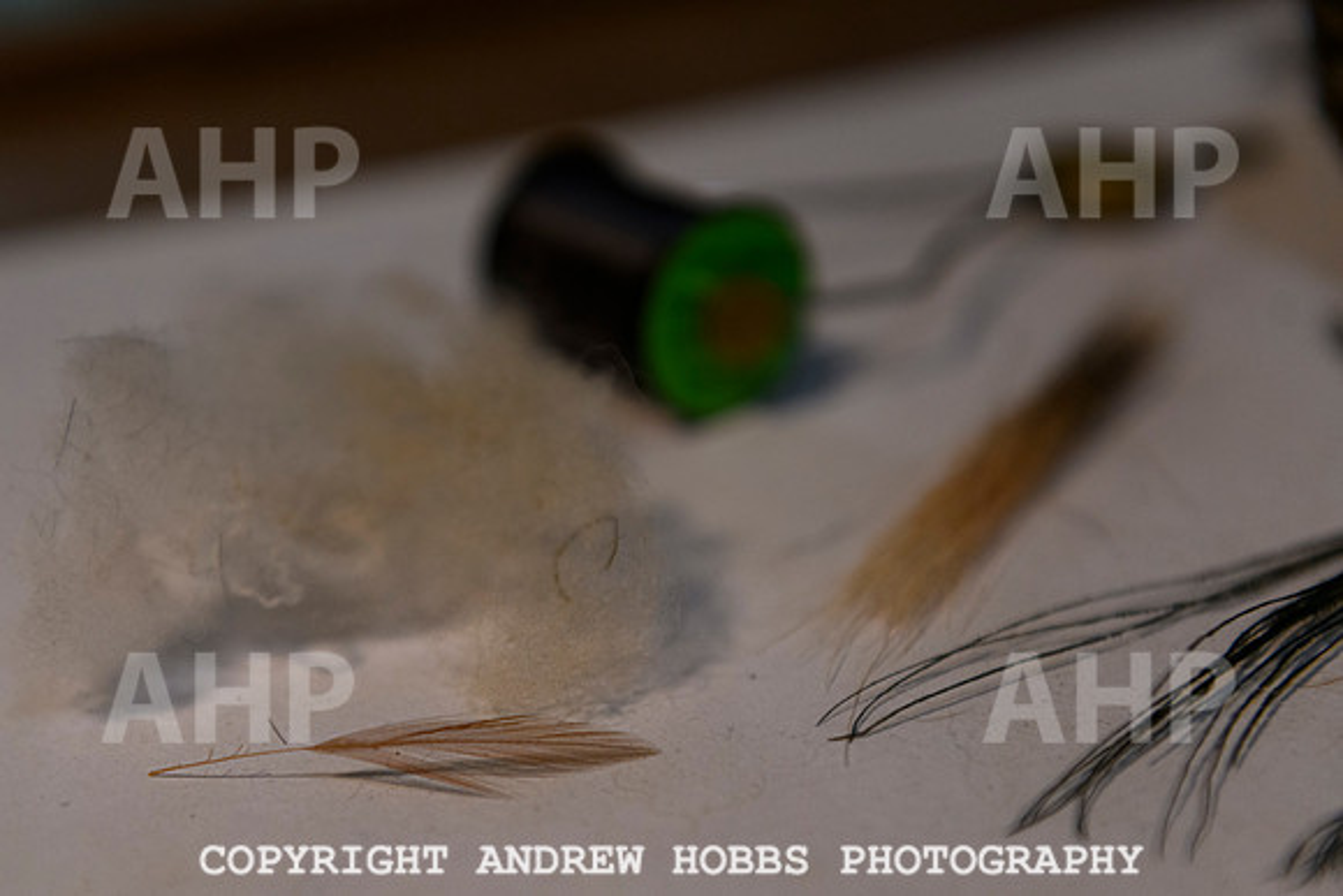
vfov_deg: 17.6
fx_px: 2880
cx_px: 449
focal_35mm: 77
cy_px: 596
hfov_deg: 26.1
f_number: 4
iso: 1600
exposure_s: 1/200
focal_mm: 58
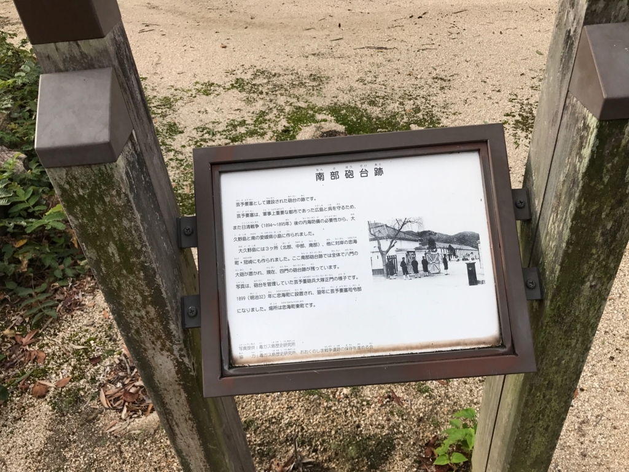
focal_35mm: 28
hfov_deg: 63.4
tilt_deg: -37.0
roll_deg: +4.5
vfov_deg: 49.7
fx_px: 509
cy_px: 236
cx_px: 314
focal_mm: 3.99
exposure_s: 1/1018
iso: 20
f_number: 1.8
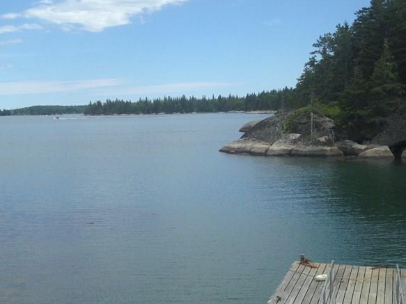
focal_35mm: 58
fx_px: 680
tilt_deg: -5.7
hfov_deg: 32.8
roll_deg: +2.0
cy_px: 168
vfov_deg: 25.2
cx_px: 117
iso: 50
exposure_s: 1/2008
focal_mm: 4.12
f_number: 2.4
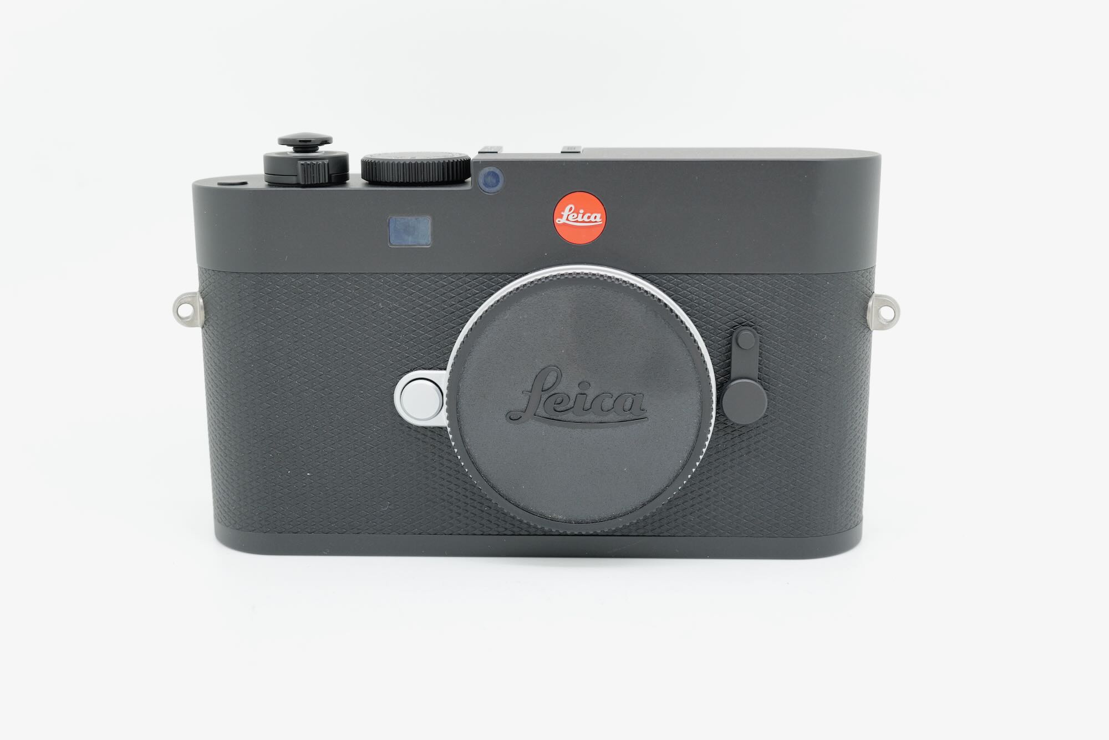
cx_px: 554
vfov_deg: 31.2
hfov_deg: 45.4
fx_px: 1325
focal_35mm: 43
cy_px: 370
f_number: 8
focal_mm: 43
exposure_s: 1/60
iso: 800
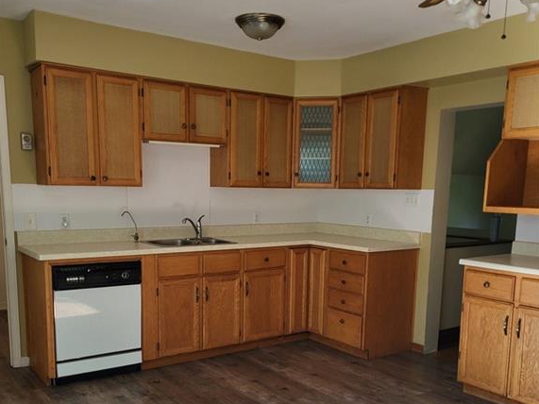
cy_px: 289
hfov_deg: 52.6
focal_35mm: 35
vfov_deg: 39.9
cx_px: 270
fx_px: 545
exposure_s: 1/120
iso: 200
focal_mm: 5.4
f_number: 1.8
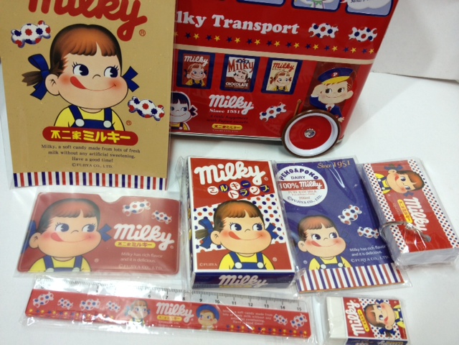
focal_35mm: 35
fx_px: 464
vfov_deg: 40.7
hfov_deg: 52.6
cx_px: 230
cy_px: 172
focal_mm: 4.28
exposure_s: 1/20
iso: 80
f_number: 2.4
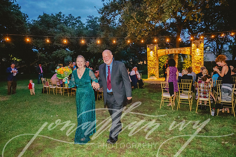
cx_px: 118
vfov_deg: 53.2
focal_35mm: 24
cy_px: 78
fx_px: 157
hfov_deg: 73.7
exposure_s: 1/200
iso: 8000
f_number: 2.8
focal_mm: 24
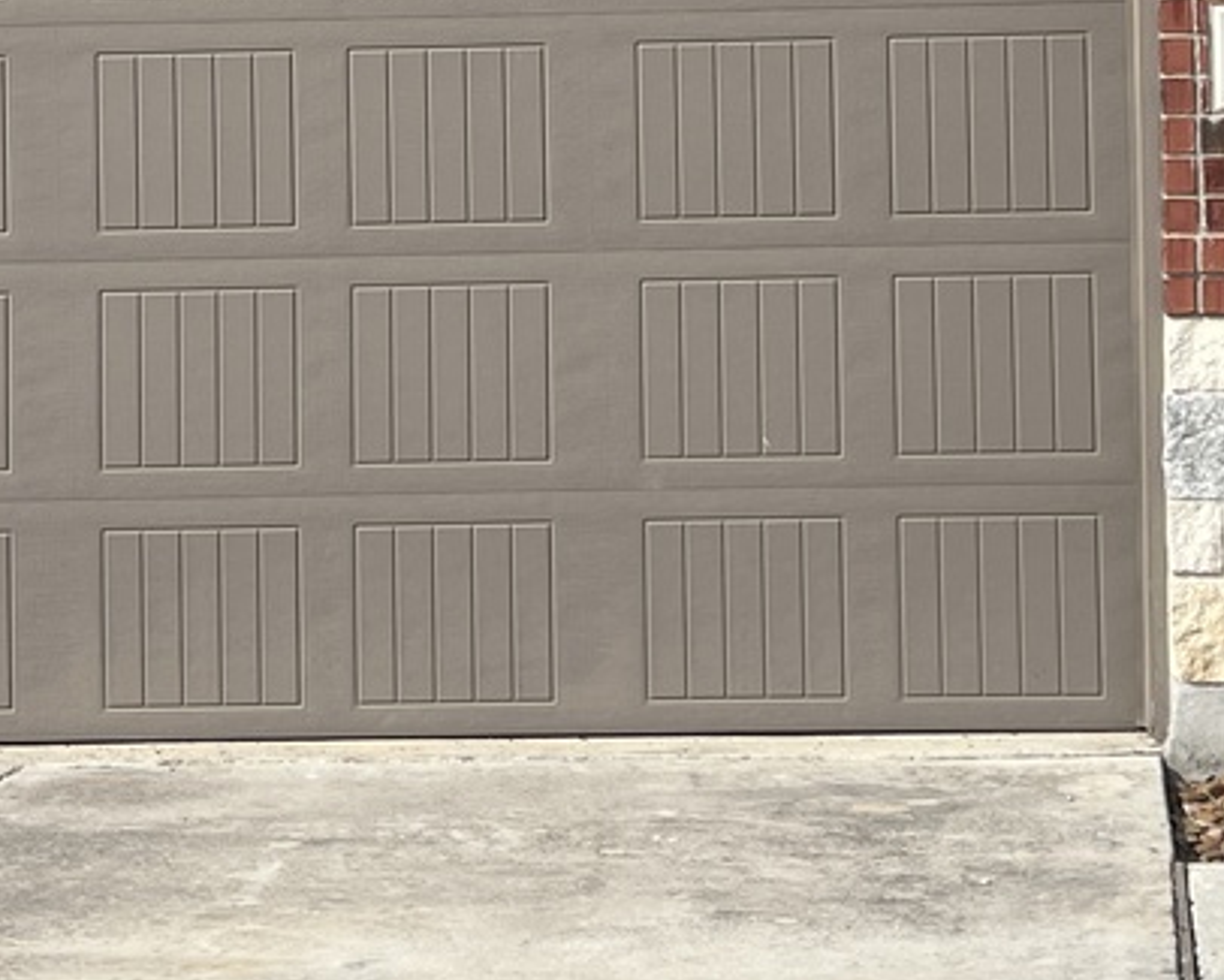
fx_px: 3261
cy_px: 115
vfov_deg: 16.9
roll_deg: +1.5
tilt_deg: +0.7
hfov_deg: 21.1
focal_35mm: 90
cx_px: 904
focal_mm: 5.7
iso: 50
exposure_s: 1/5587
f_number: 1.5
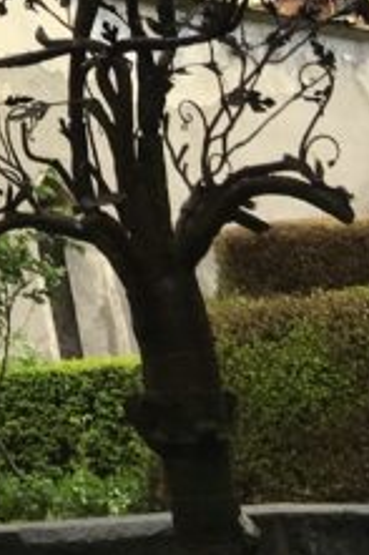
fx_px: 2156
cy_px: -216
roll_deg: +4.9
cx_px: -675
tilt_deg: +18.1
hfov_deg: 8.5
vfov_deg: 14.0
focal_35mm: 140
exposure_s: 1/310
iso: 25
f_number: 2.2
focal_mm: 4.15
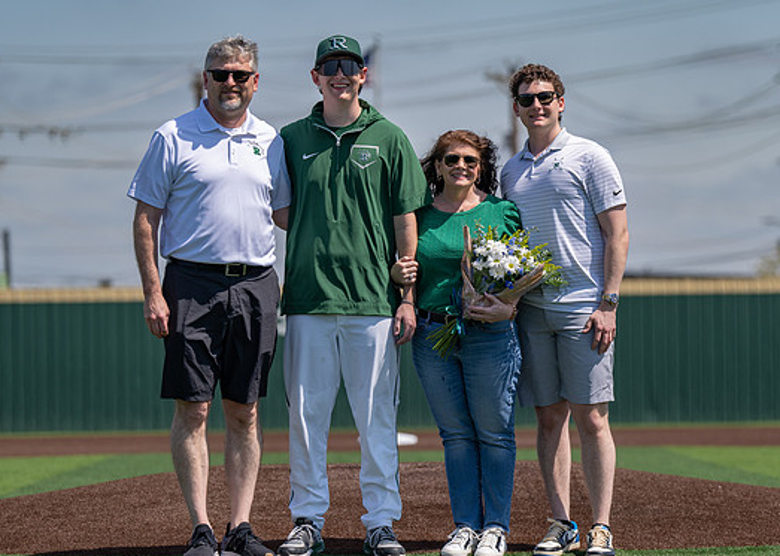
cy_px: 304
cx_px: 439
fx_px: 4052
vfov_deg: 7.9
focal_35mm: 183
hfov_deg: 11.0
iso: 100
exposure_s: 1/2500
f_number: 2.8
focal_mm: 130
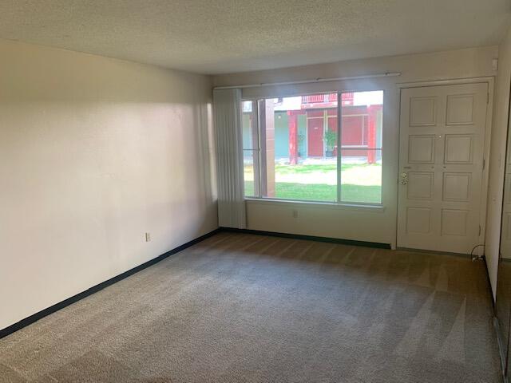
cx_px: 256
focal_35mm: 26
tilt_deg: -10.1
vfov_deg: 53.1
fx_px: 384
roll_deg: +0.8
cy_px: 192
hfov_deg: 67.3
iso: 100
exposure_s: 1/91
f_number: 1.8
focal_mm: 4.25
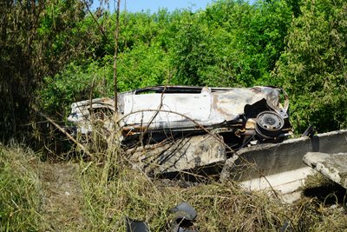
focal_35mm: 70
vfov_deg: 19.5
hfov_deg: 28.8
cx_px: 174
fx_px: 675
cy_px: 116
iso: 100
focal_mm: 70
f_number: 13
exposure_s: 1/100
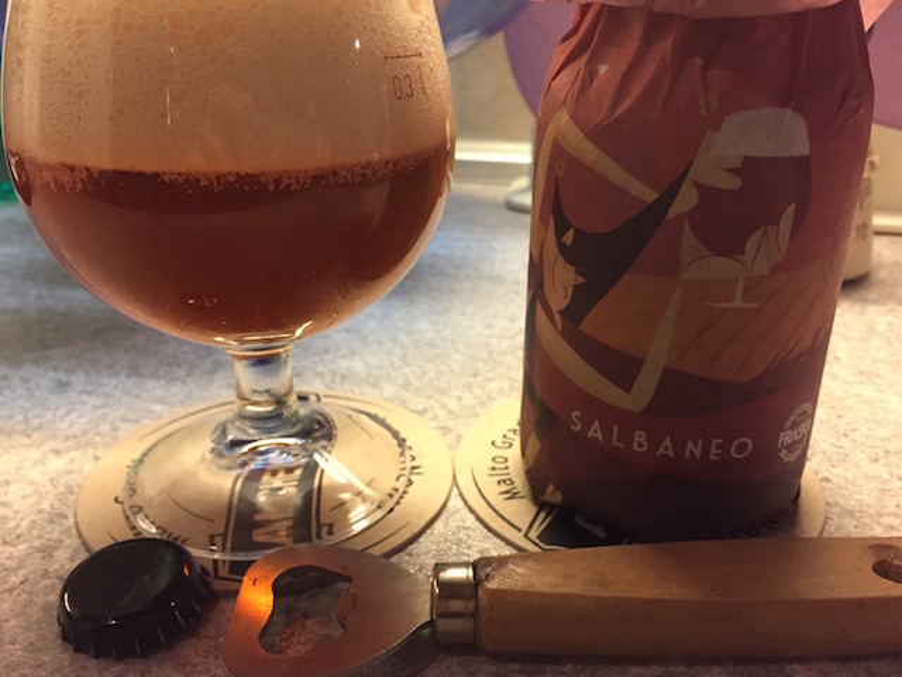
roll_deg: -2.6
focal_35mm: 29
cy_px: 338
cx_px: 451
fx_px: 756
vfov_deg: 48.2
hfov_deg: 61.7
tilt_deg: -23.2
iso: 250
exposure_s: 1/25
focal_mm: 4.15
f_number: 2.2
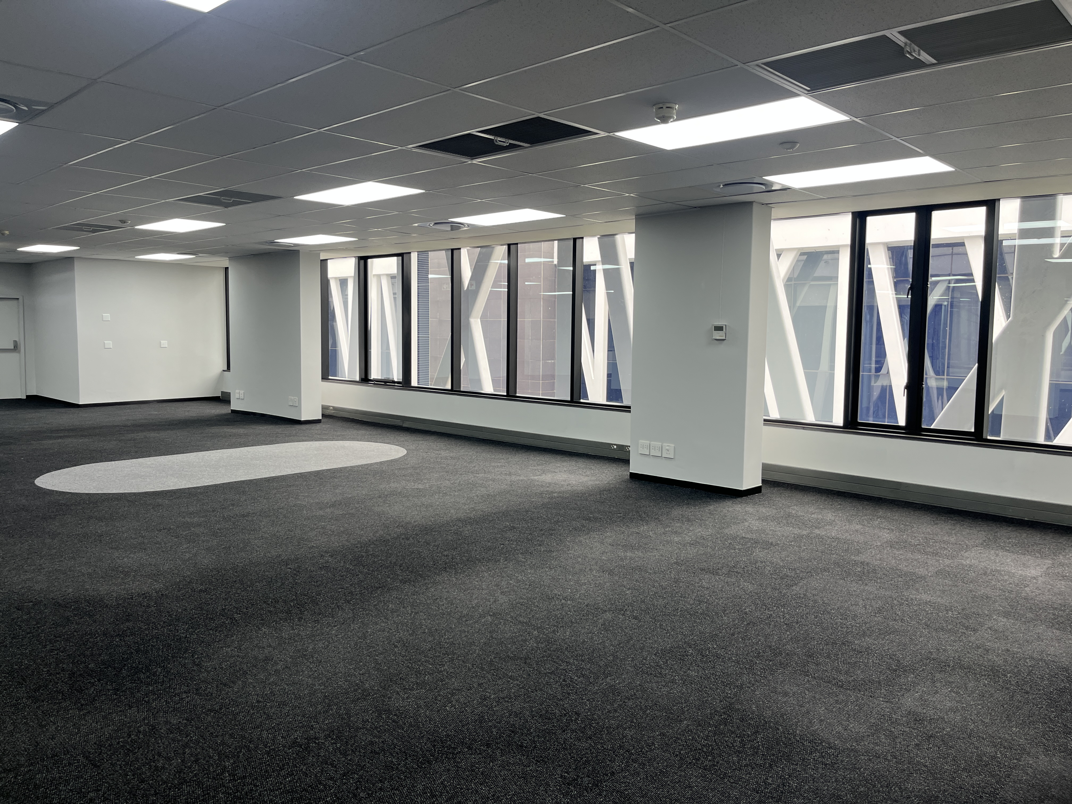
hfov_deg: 67.3
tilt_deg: -5.4
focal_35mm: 26
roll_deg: -0.3
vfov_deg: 53.1
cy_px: 402
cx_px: 536
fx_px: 805
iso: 50
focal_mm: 5.1
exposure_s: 1/100
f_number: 1.6
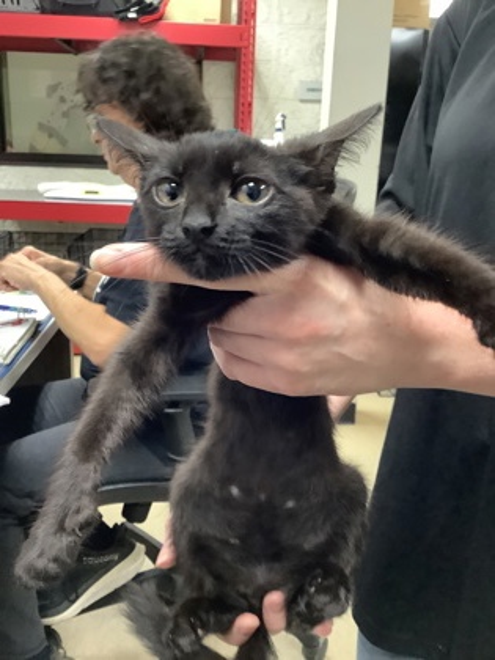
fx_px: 591
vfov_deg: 58.4
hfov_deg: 45.4
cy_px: 330
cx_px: 248
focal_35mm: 31
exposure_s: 1/25
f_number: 2.4
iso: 320
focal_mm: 3.3
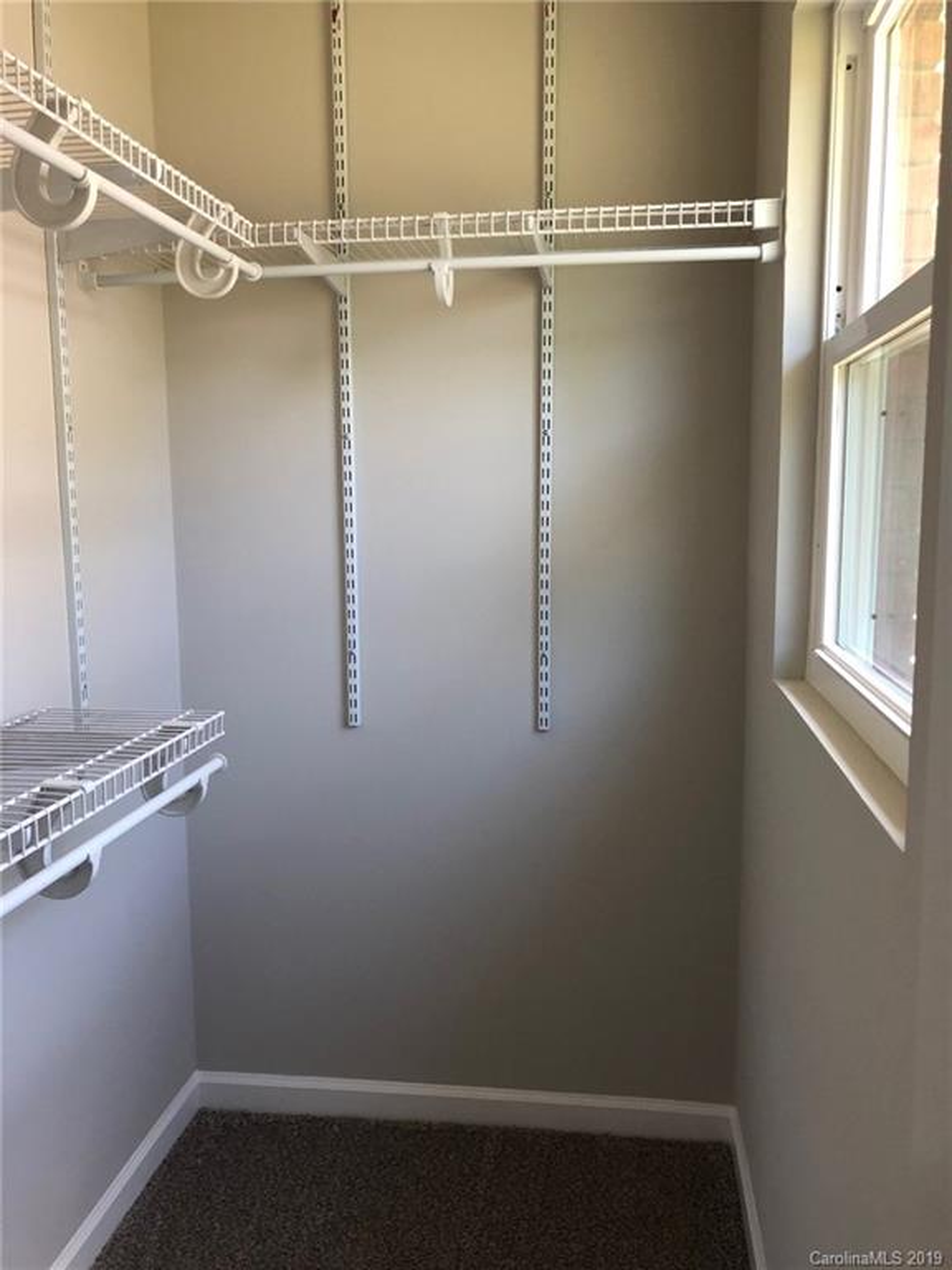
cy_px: 635
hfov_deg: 49.7
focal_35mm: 28
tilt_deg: -6.8
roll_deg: -0.6
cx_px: 476
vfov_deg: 63.4
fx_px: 1027
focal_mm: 4
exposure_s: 1/30
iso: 25
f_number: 1.8
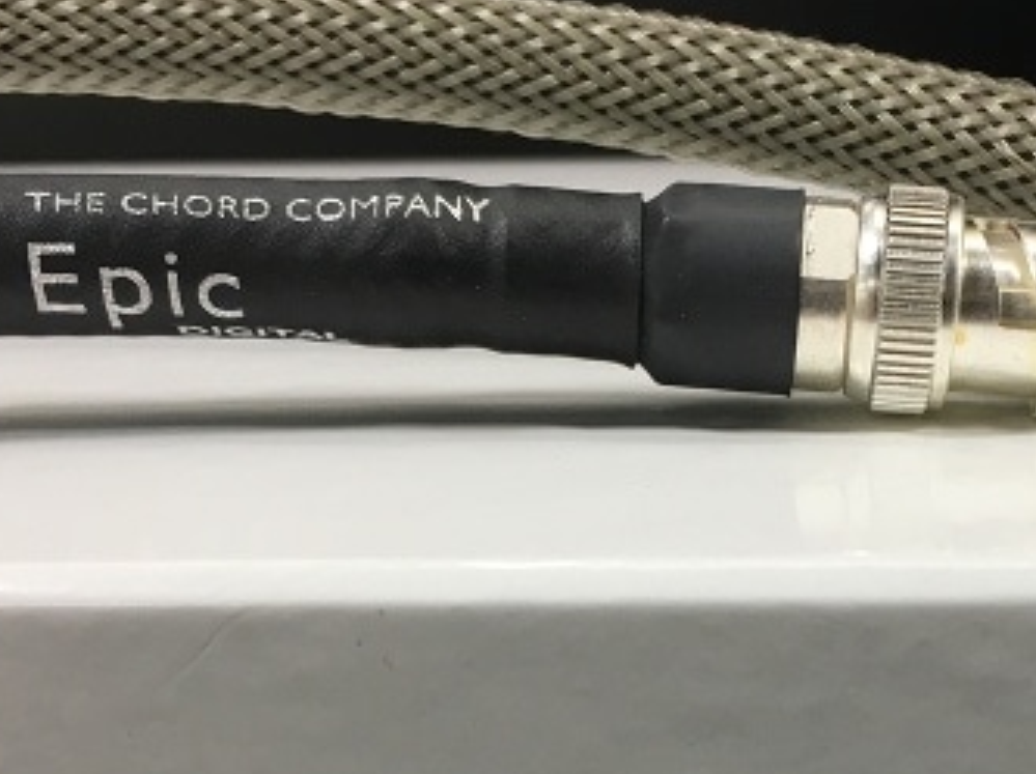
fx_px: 2033
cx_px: 669
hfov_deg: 28.4
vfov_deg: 21.0
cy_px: 735
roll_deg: +1.9
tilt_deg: -20.6
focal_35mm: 68
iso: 32
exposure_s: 1/30
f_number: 2.2
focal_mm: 4.15
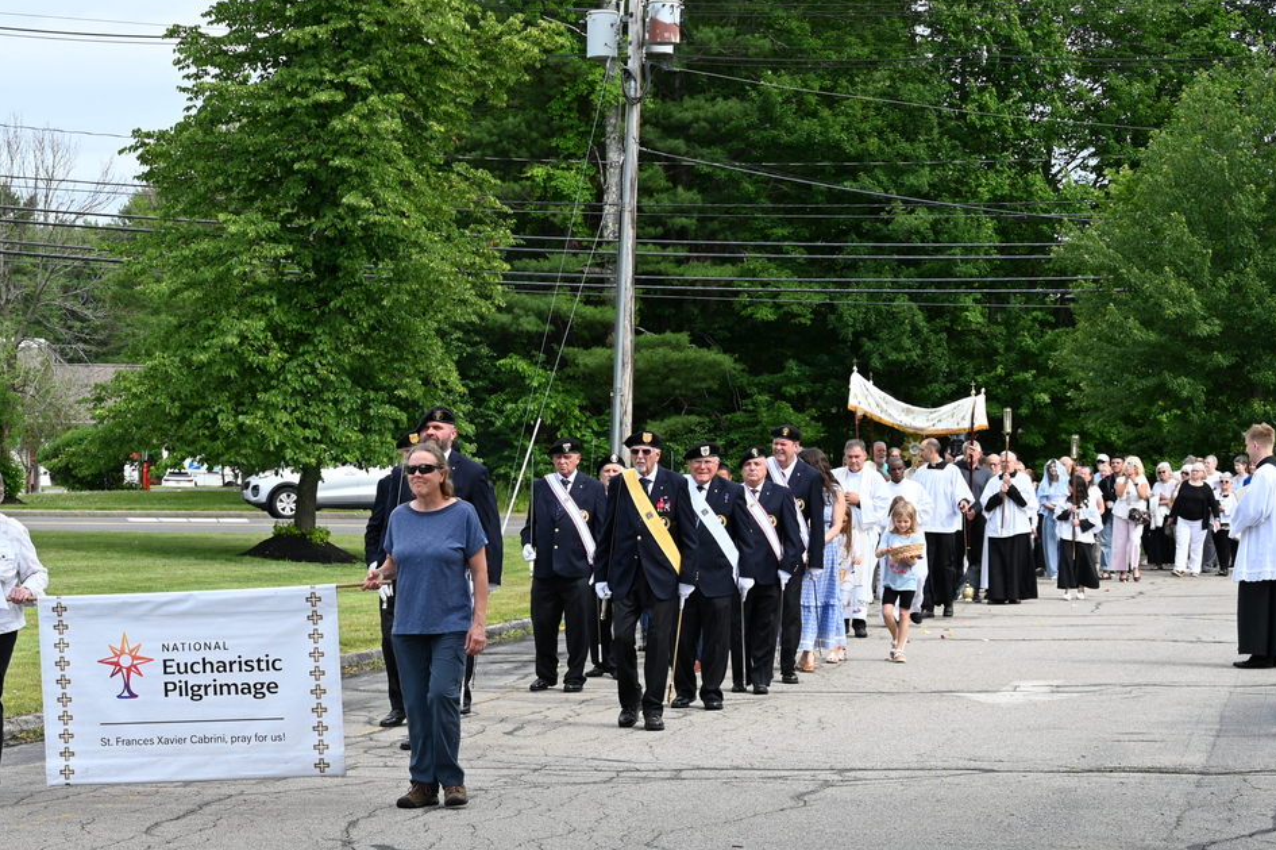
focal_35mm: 83
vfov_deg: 16.4
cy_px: 598
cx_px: 280
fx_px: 2940
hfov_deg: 24.2
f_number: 7.1
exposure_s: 1/160
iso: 100
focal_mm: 49
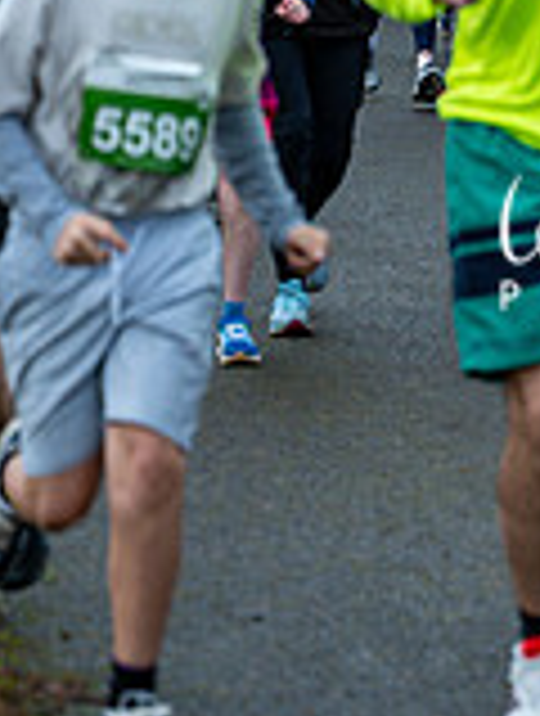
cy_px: 155
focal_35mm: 245
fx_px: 5076
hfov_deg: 6.0
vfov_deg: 8.1
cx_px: 792
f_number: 2.8
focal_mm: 70
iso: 360
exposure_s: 1/1250
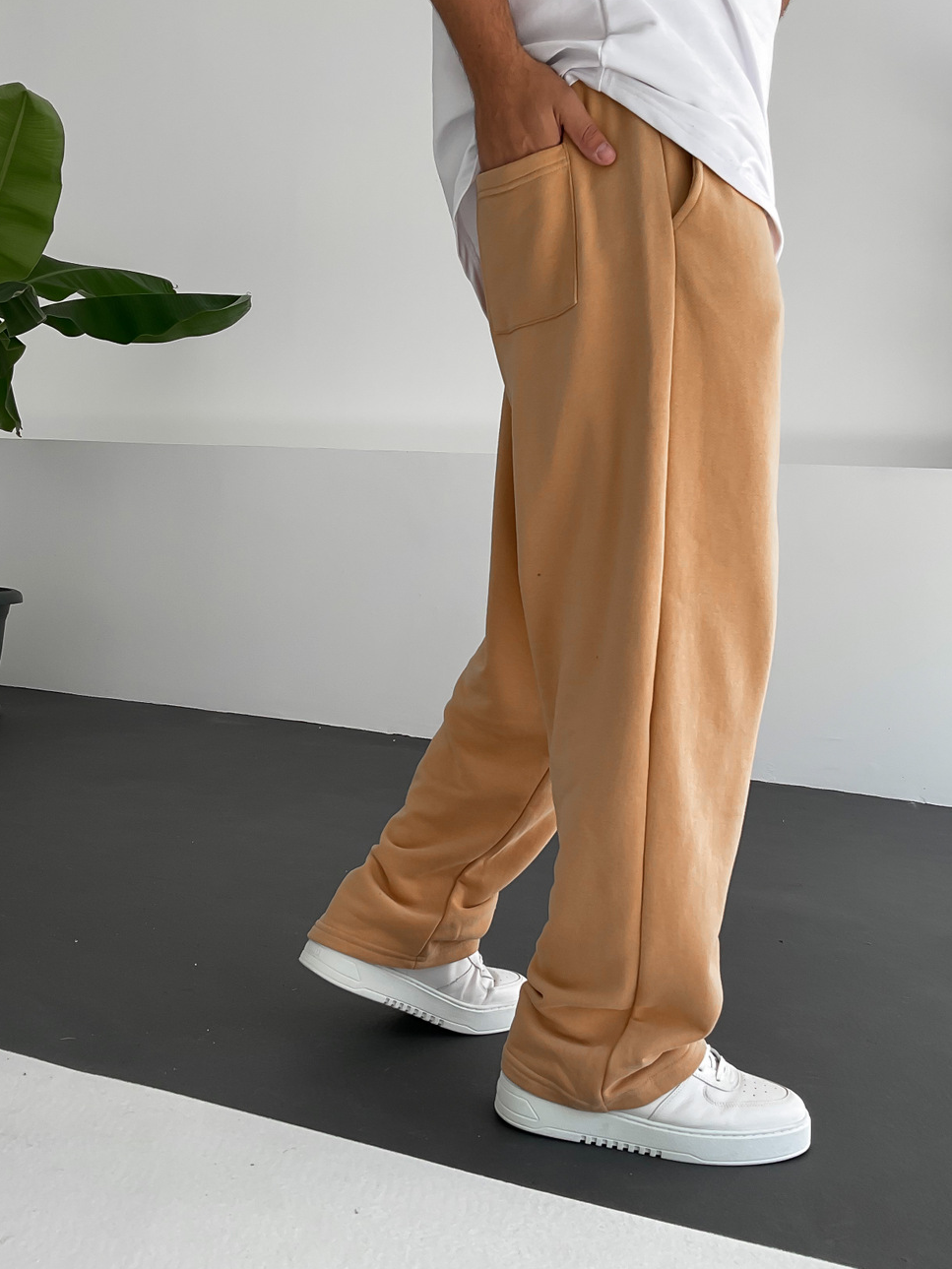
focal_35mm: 36
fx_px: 1320
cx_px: 466
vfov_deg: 51.3
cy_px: 593
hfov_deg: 39.7
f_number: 1.8
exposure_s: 1/140
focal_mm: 3
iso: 16
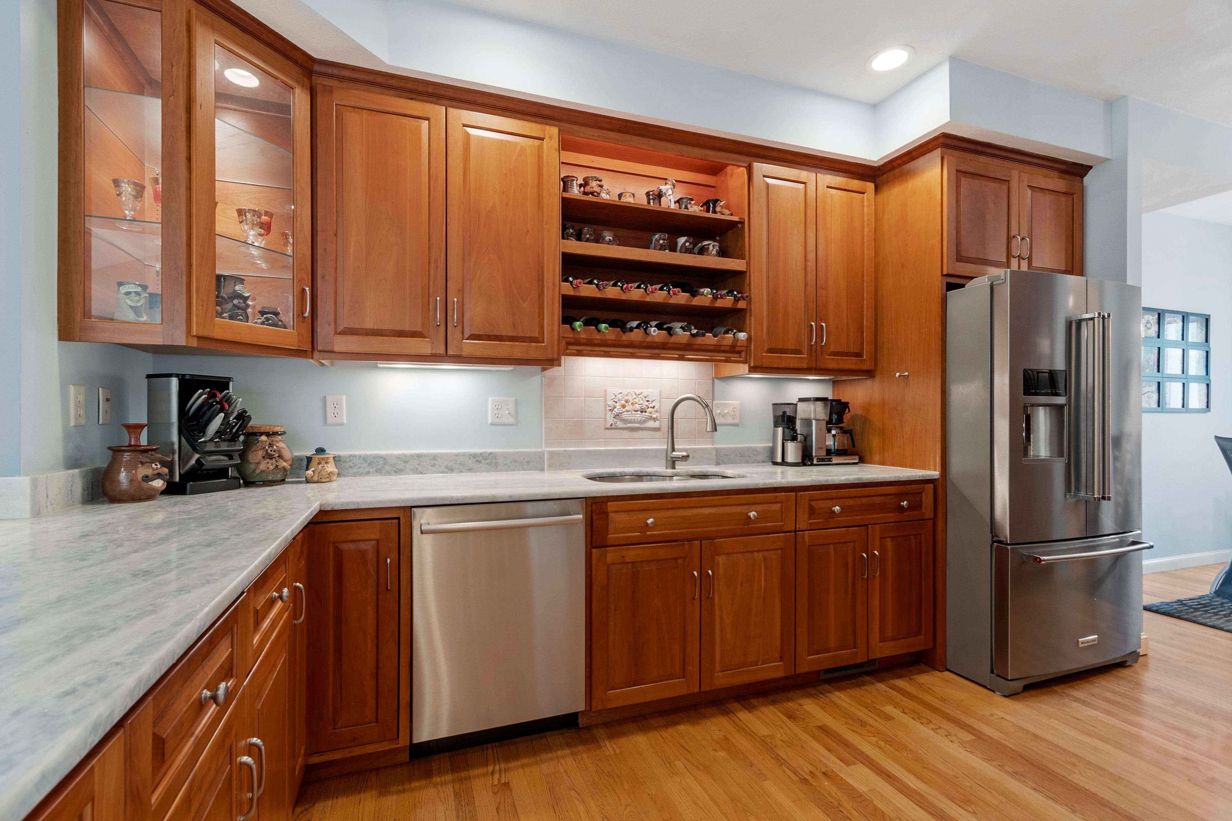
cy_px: 410
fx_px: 513
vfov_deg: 77.3
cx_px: 616
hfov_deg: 100.4
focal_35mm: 15
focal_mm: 10
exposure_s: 1
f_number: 8
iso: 320
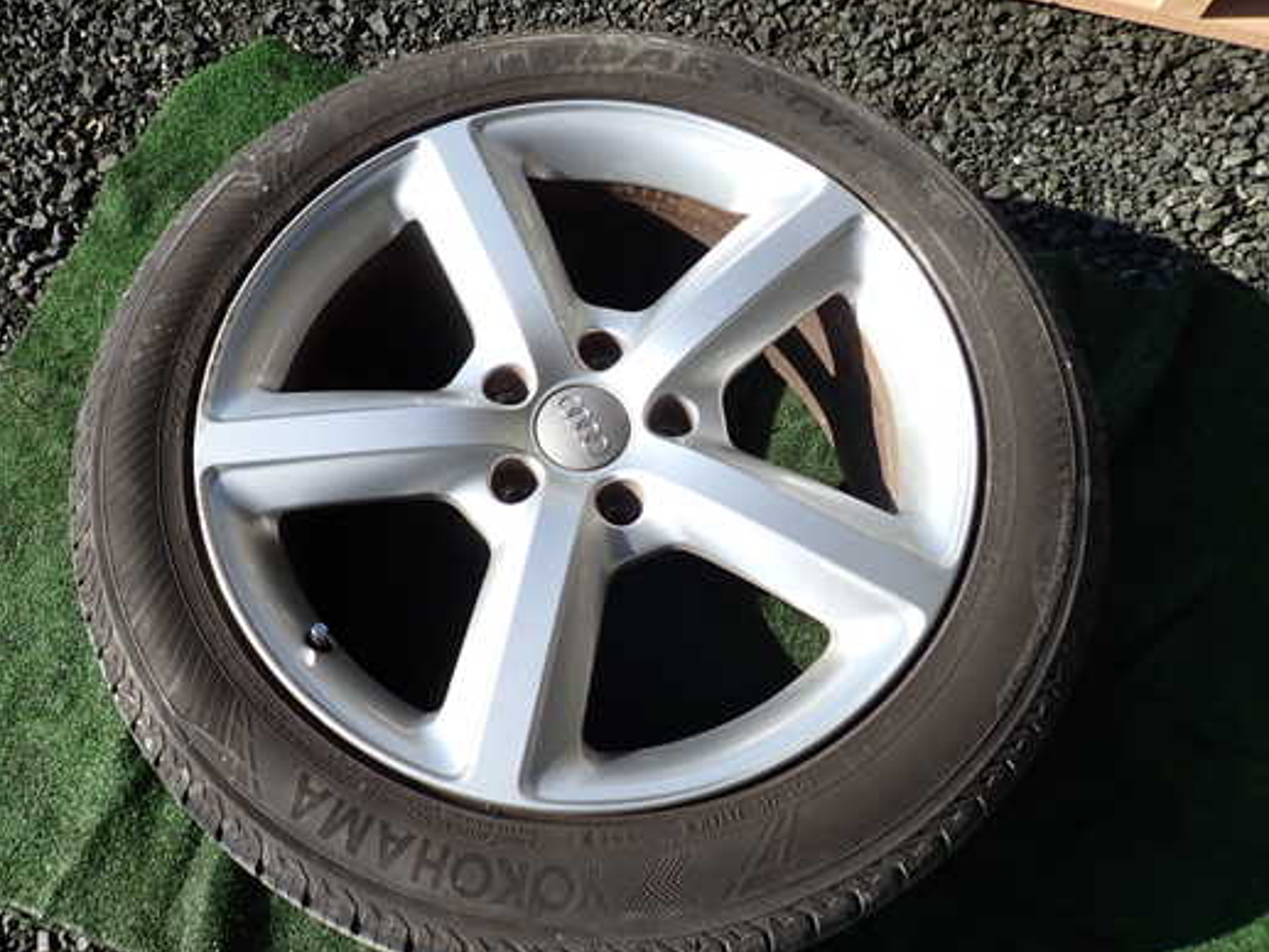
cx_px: 555
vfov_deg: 48.2
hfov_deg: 61.4
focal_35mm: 29
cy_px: 488
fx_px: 1063
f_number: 2.8
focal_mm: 4.5
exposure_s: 1/800
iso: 100
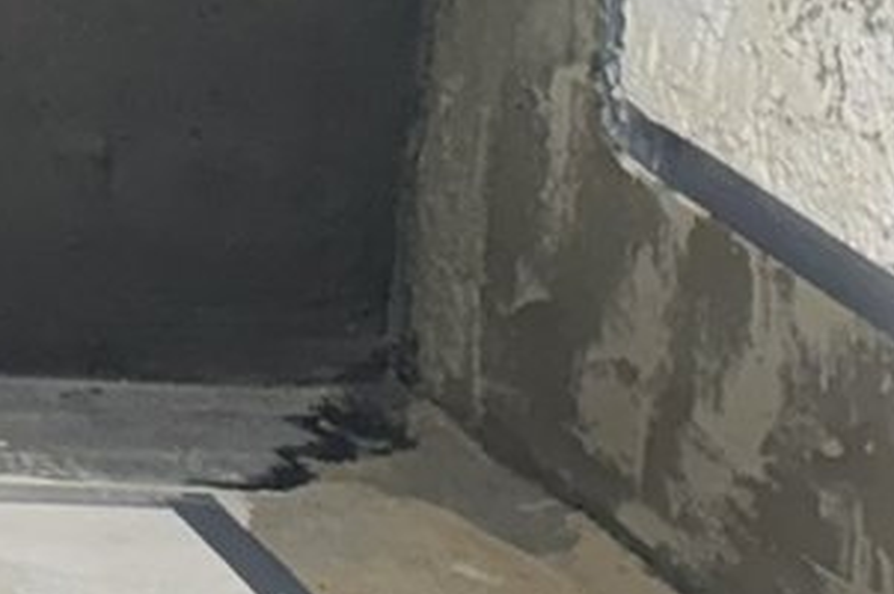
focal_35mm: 166
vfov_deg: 7.9
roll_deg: -1.1
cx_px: -1533
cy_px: -535
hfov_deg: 10.1
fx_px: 4118
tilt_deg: -6.9
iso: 160
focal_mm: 6.76
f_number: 1.78
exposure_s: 1/100
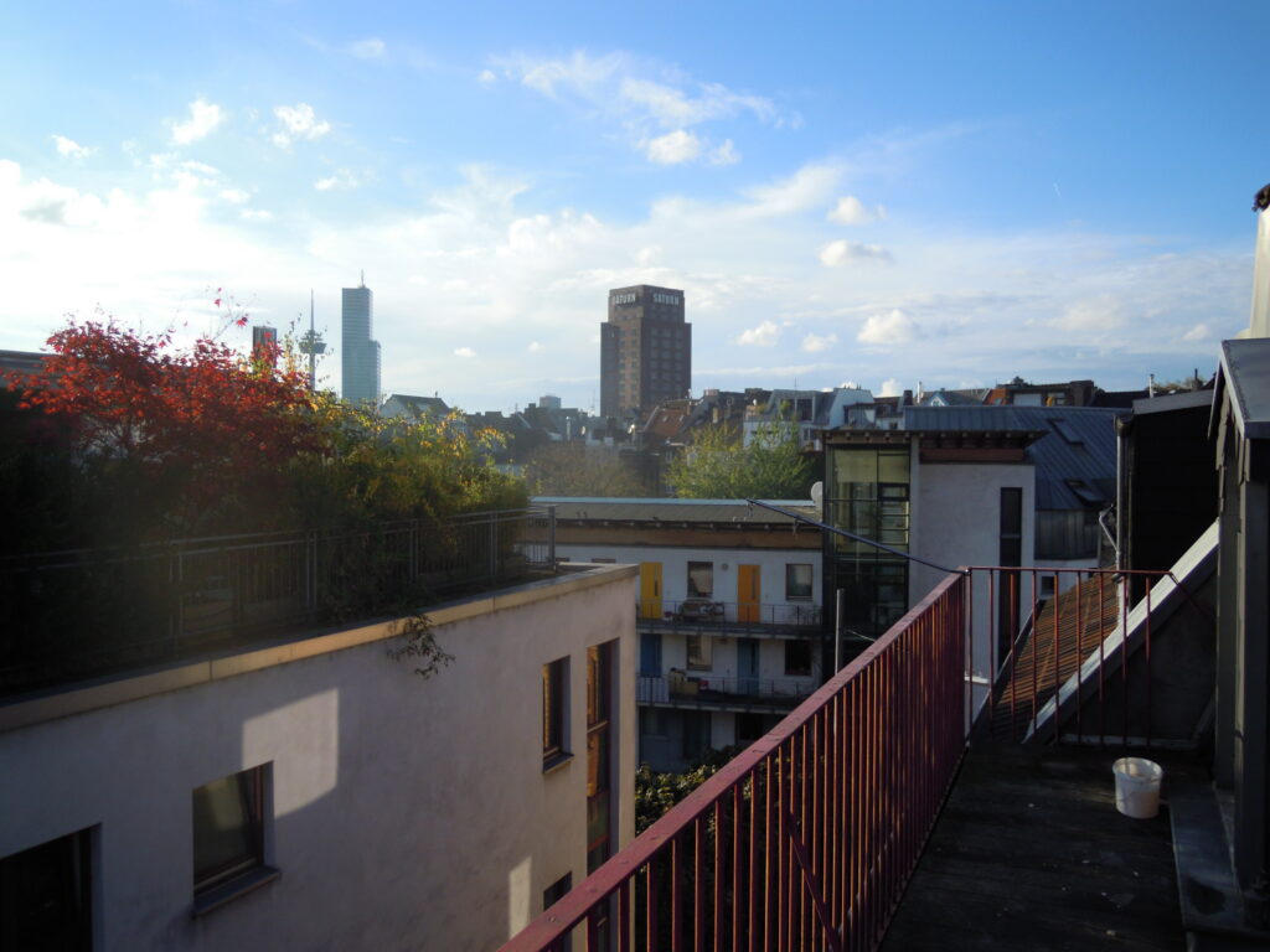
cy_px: 476
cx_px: 635
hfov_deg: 63.4
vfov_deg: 49.7
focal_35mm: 28
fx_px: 1027
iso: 100
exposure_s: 1/200
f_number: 7.6
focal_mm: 5
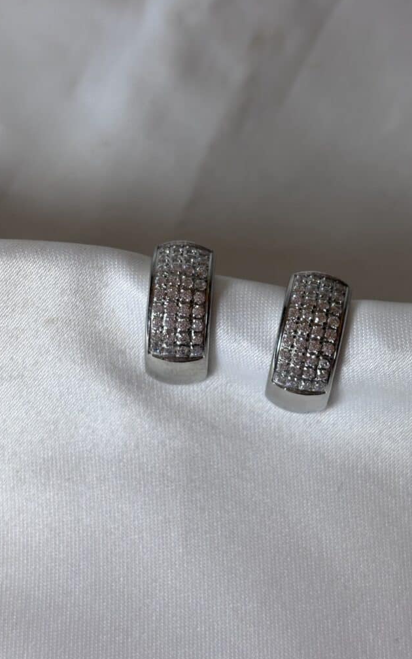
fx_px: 1006
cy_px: 328
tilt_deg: -64.1
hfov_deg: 23.1
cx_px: 247
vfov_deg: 36.3
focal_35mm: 56
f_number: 1.6
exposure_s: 1/158
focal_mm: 5.96
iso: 25
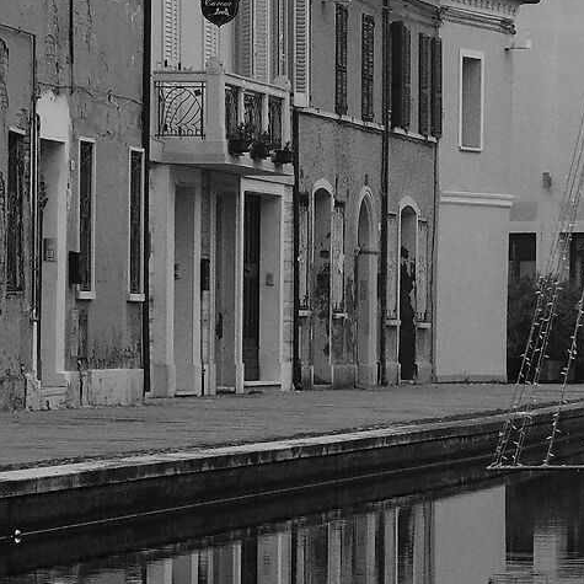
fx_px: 5249
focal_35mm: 275
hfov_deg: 6.4
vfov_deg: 6.4
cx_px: 255
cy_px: 398
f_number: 3.2
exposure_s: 1/1000
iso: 2500
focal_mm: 42.7
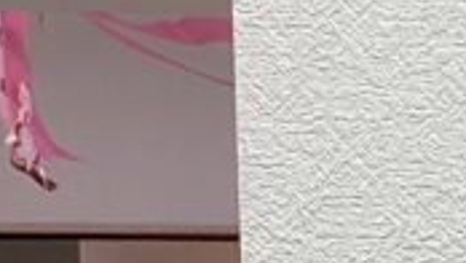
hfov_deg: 9.9
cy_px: 719
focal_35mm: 199
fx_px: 2460
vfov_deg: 5.8
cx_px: 999
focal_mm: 3.3
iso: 80
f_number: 2.4
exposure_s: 1/100
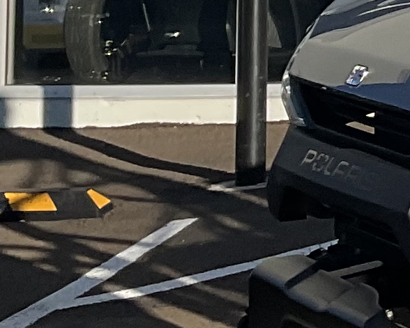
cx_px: 944
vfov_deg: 7.8
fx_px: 2355
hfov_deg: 9.1
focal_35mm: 194
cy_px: -201
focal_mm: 3
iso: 16
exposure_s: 1/2227
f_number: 1.8
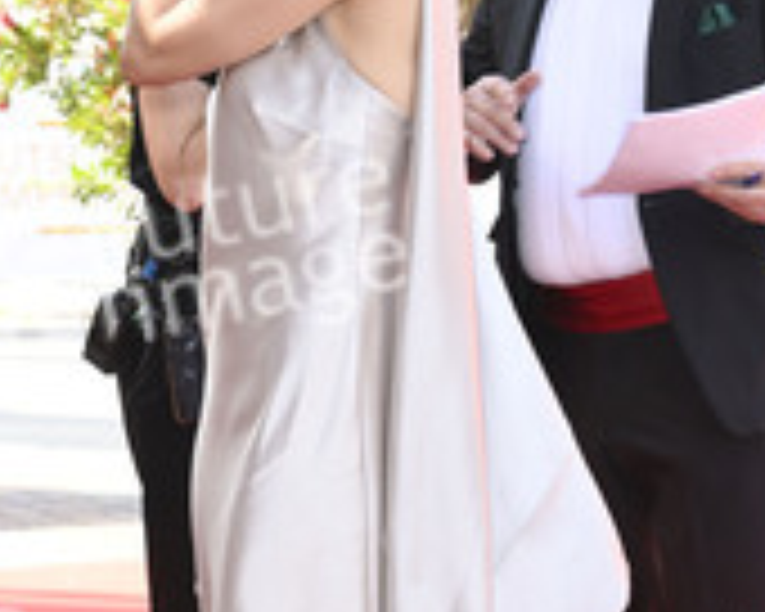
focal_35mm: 159
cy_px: 490
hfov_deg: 12.1
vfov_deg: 9.7
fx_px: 3600
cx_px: 306
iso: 500
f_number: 6.3
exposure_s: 1/250
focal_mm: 72
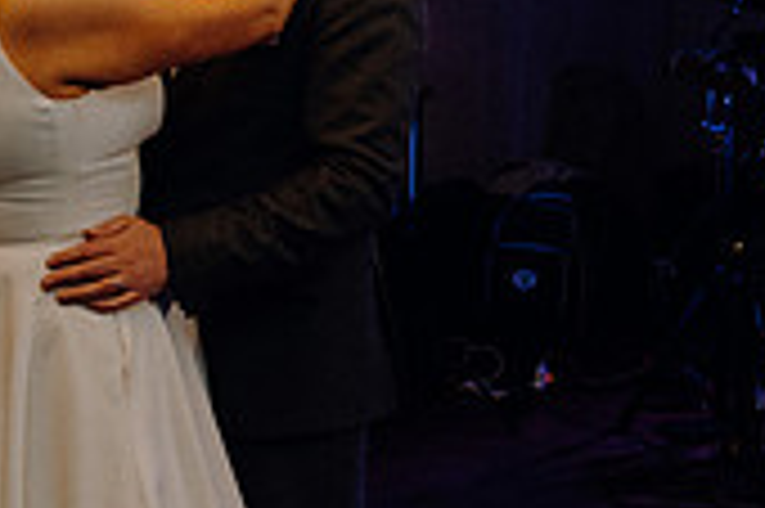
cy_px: 380
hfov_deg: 24.4
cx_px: 148
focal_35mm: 82
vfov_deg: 16.5
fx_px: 1741
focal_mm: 24
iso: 2500
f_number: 3.5
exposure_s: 1/160
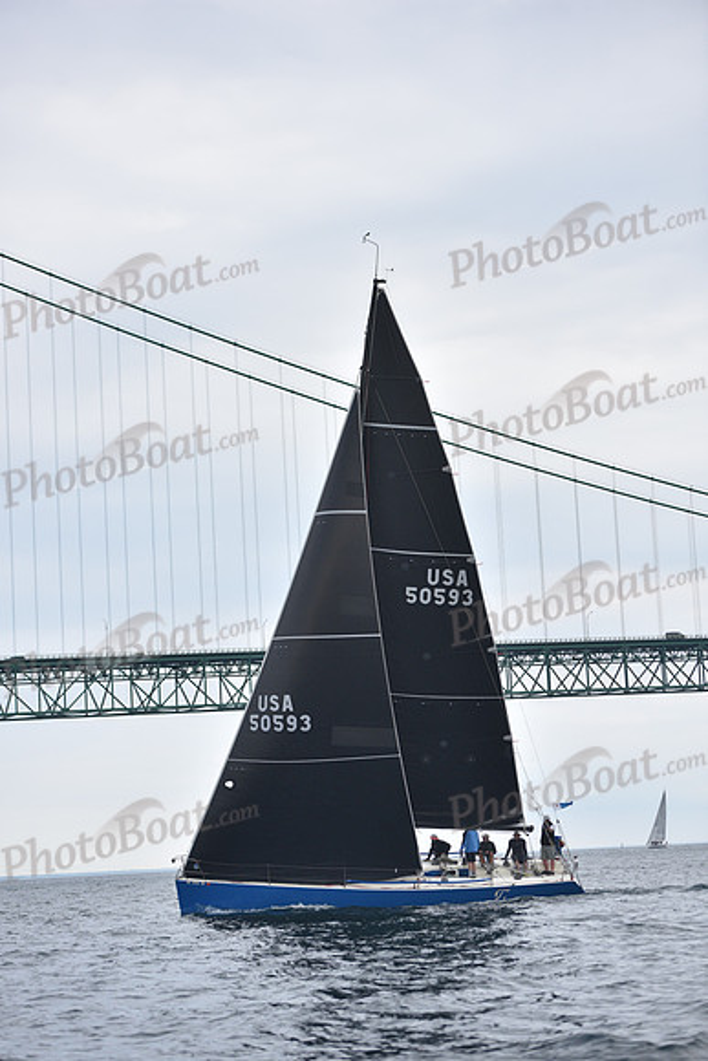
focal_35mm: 82
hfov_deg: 16.7
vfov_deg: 24.8
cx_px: 354
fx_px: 2417
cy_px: 530
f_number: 3.5
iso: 400
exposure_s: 1/800
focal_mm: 82
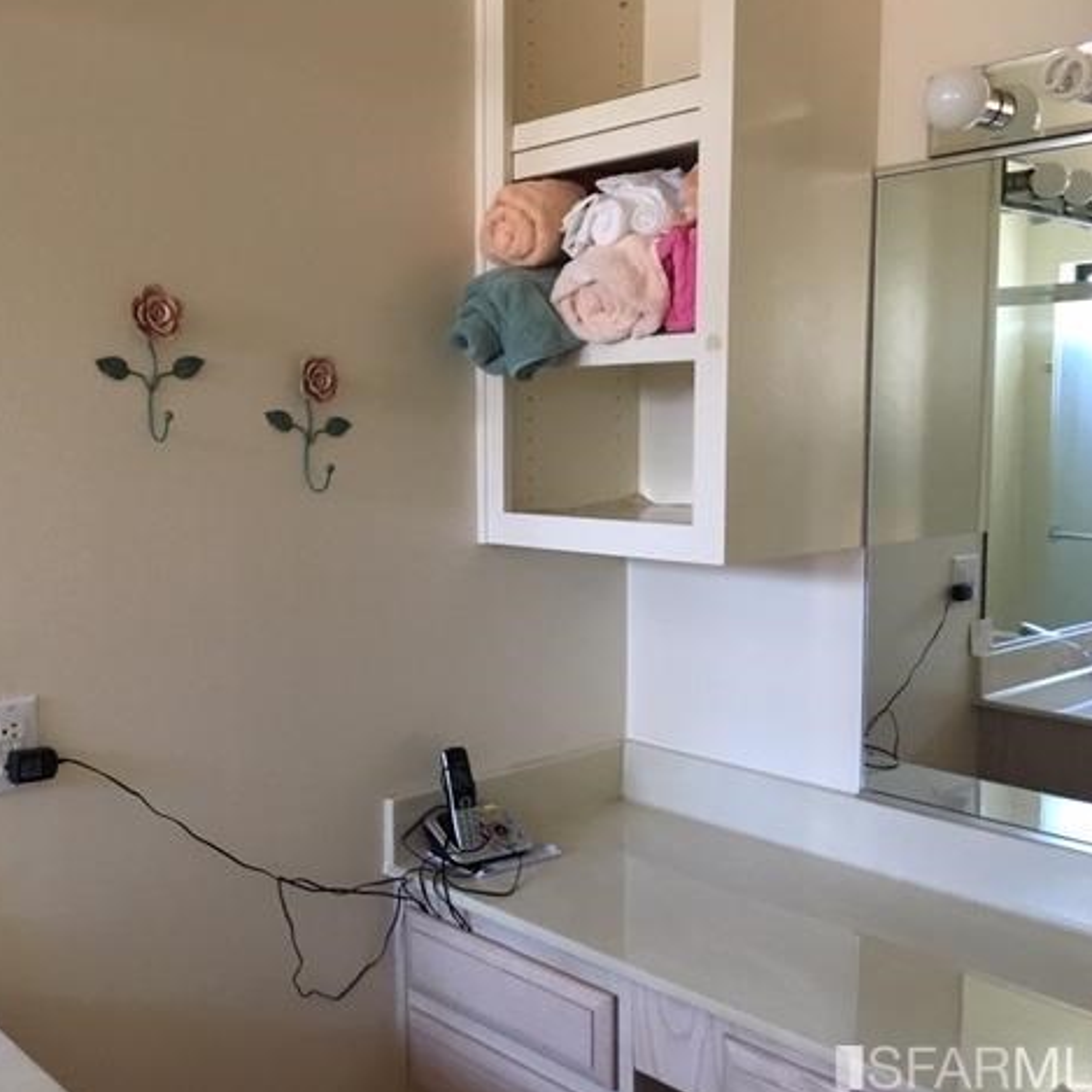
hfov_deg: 46.7
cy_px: 545
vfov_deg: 47.2
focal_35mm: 35
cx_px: 393
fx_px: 1249
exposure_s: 1/30
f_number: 2.2
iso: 200
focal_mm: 4.15
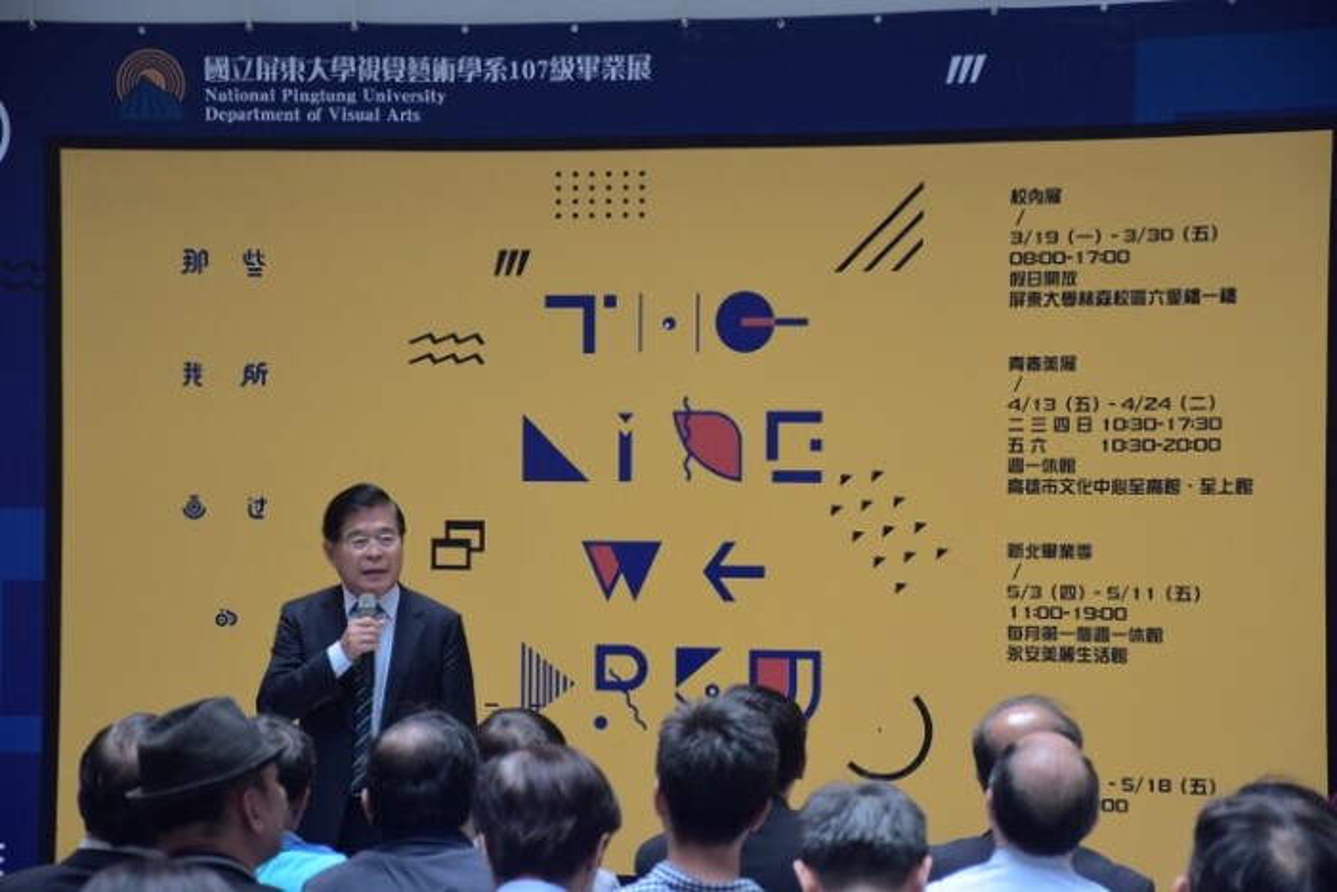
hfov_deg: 18.2
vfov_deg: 12.2
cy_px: 446
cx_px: 668
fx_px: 4179
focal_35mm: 112
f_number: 5
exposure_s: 1/100
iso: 640
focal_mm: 75
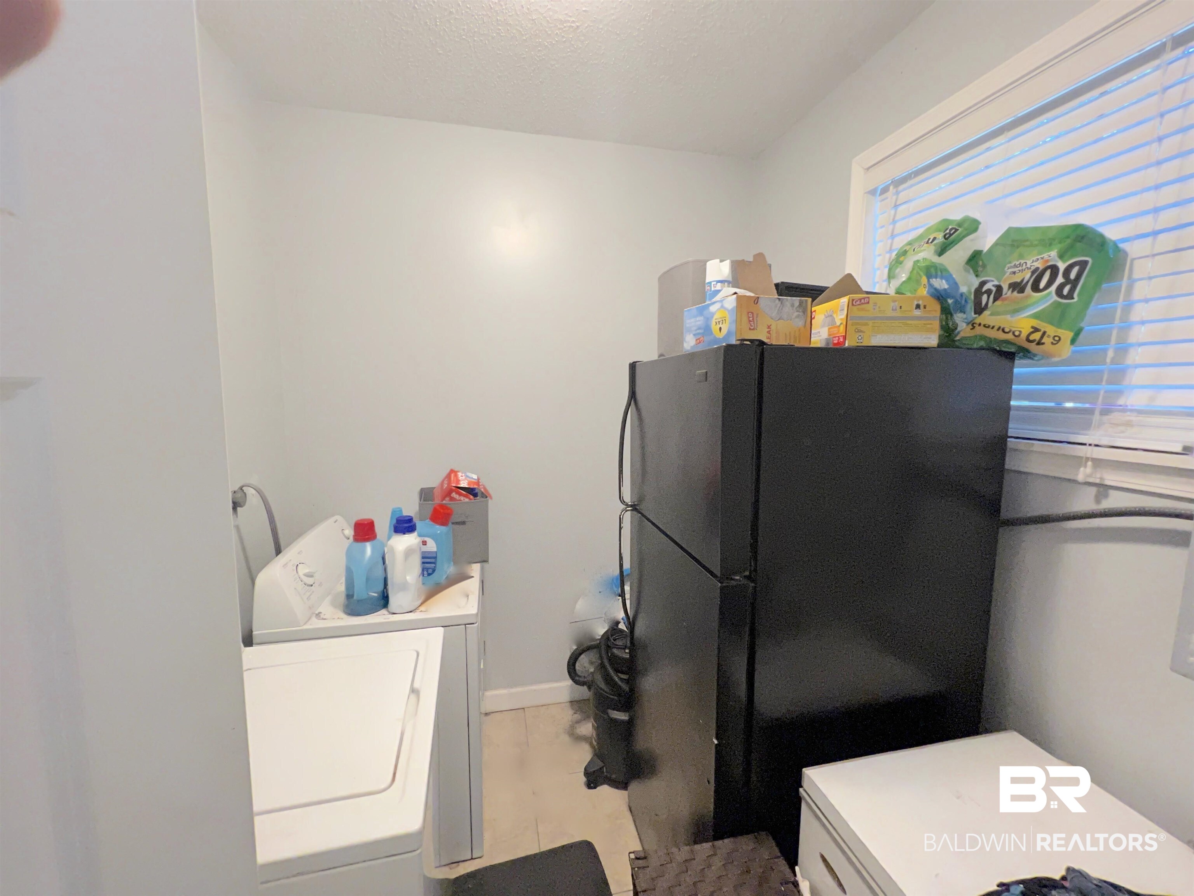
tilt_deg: -8.5
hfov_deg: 106.2
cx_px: 597
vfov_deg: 89.9
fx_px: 448
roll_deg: +0.2
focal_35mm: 13
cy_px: 448
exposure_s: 1/60
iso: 250
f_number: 1.8
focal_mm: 1.57
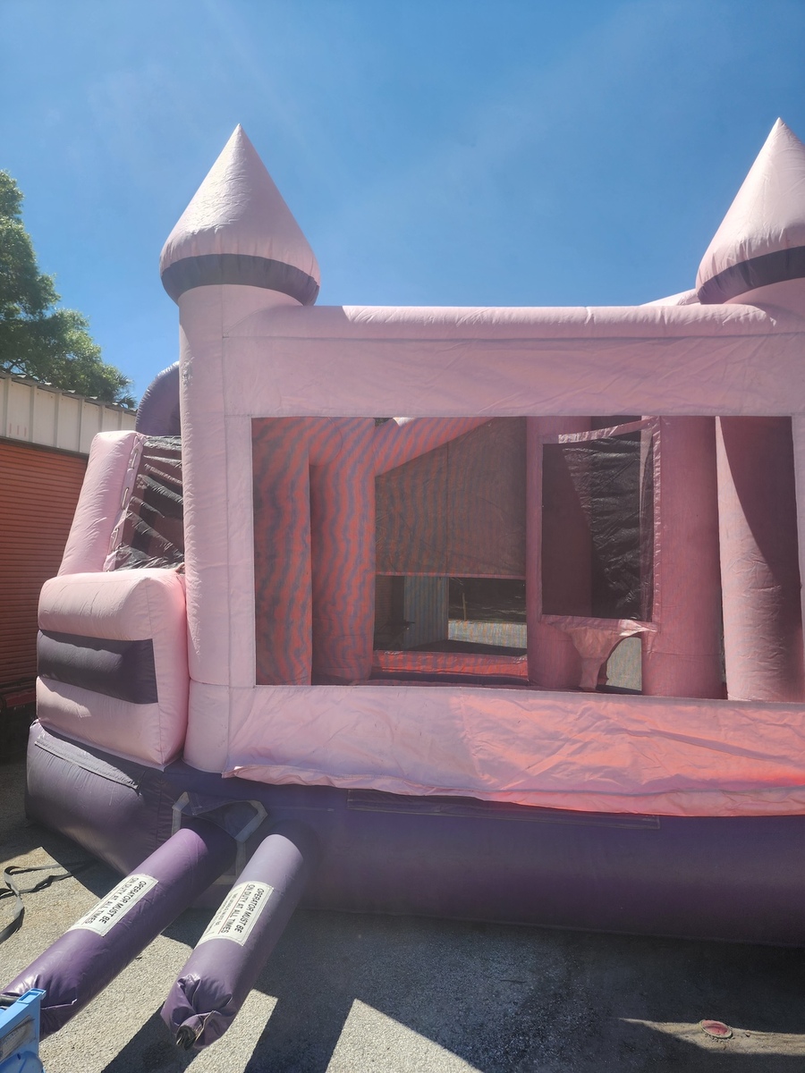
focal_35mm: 23
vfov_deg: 73.9
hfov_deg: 58.9
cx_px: 402
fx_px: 713
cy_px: 536
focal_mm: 6.4
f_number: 1.8
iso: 12
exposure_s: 1/765
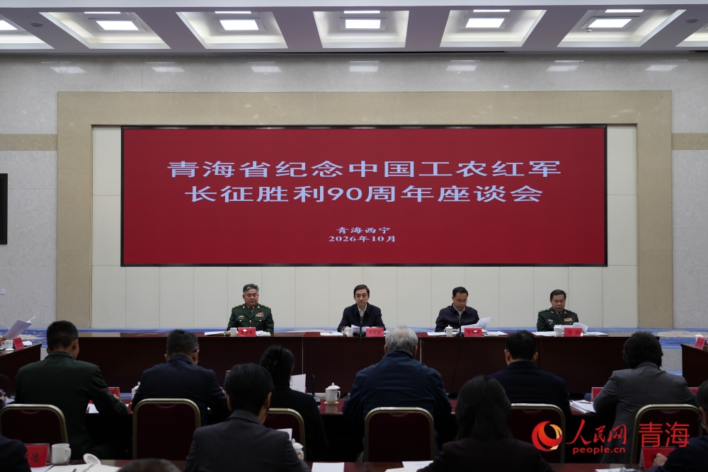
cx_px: 354
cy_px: 236
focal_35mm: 43
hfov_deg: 45.4
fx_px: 846
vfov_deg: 31.2
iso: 160
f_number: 4
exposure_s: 1/60
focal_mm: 43
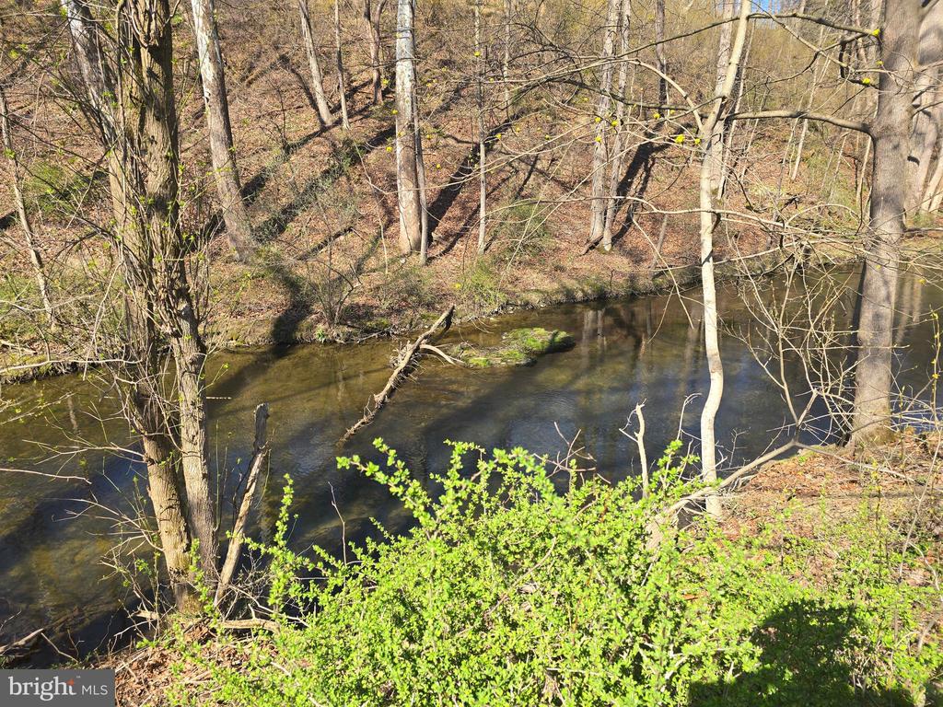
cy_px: 354
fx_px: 627
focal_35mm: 23
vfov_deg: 58.9
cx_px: 472
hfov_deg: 73.9
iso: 12
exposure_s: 1/282
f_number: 1.7
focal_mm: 6.3
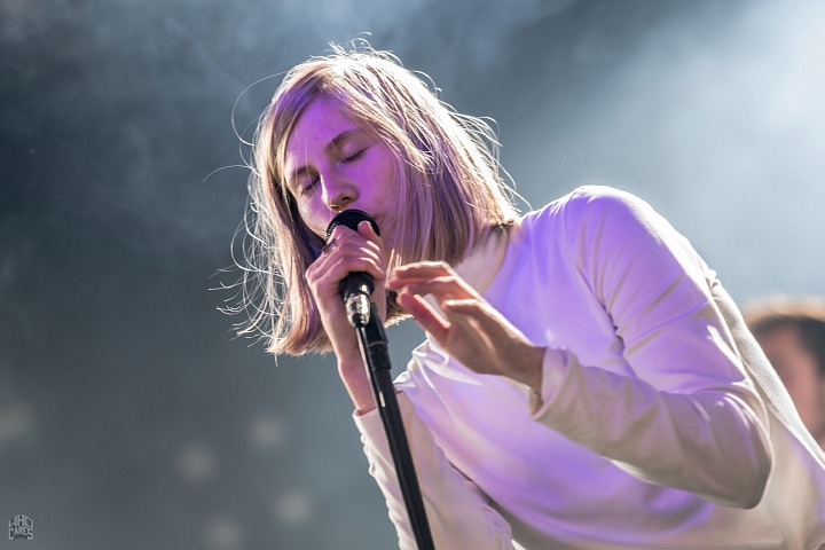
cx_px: 412
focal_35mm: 285
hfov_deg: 7.2
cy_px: 275
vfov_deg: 4.8
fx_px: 6531
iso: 320
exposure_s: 1/100
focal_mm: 190
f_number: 2.8
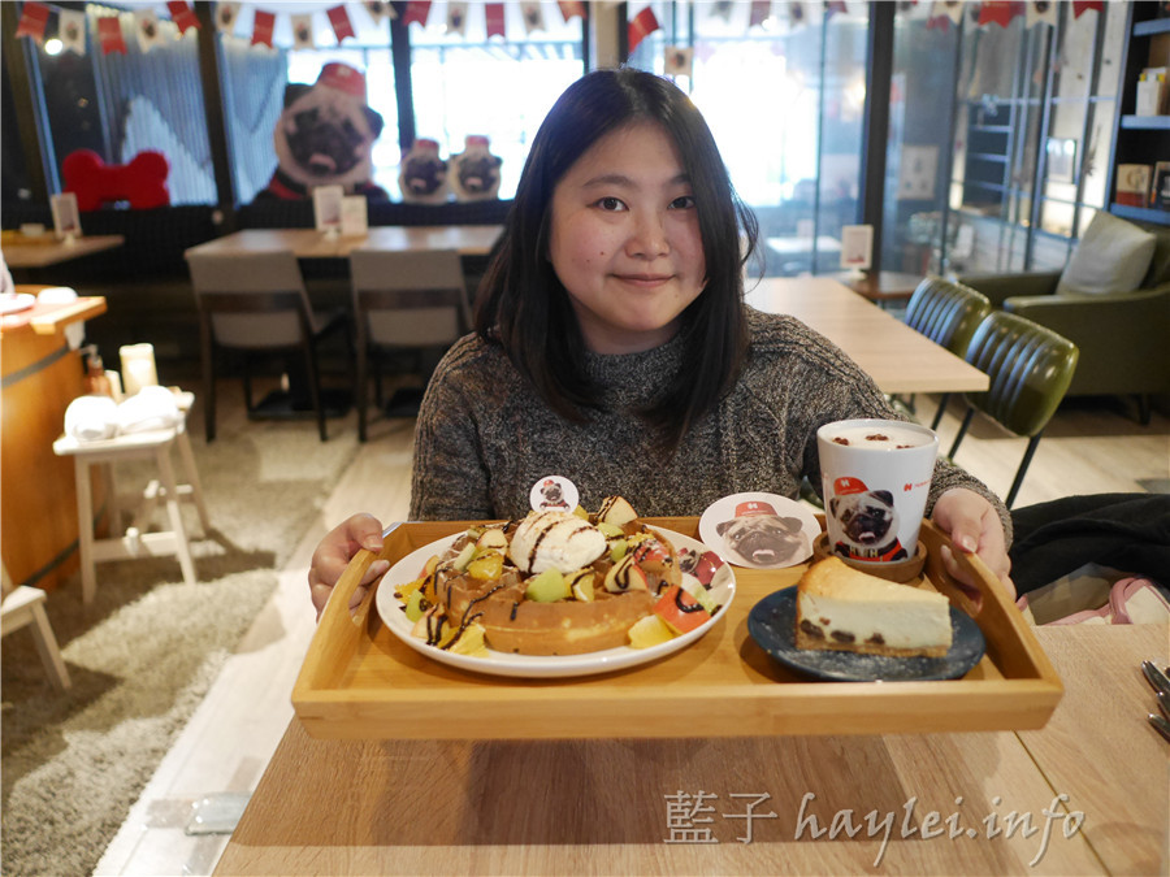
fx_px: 1014
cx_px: 585
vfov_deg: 46.8
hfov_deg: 60.0
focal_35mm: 30
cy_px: 438
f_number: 1.7
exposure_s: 1/60
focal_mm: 15
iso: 1600
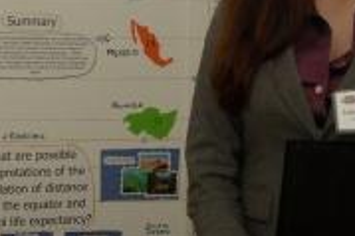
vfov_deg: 12.8
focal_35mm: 105
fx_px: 1034
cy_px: -28
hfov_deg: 19.4
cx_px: 107
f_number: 9
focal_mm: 28
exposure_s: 1/100
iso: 800
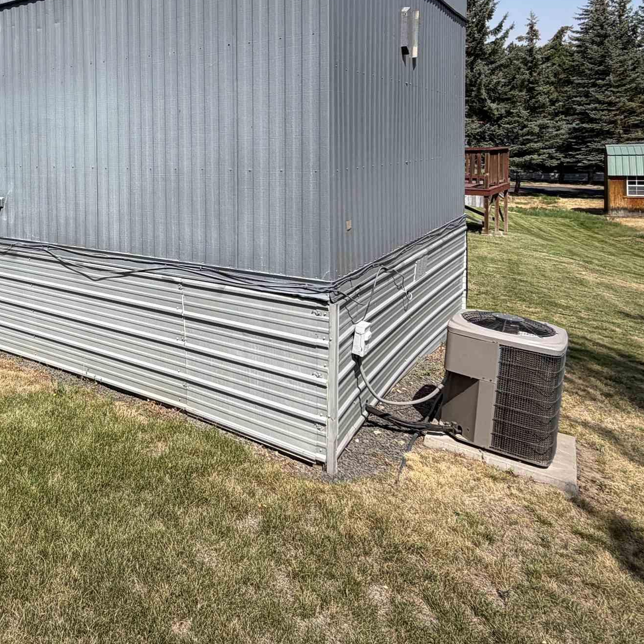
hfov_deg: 48.7
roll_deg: +1.4
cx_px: 46
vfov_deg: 53.3
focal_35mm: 29
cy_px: 166
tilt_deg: -2.6
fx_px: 610
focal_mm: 2.22
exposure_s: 1/770
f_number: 2.2
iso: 20
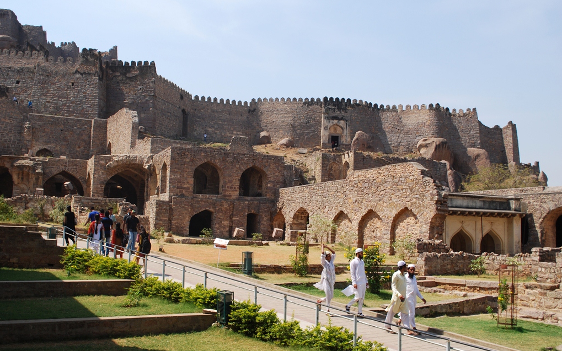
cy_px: 179
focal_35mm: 40
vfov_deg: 32.0
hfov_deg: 49.3
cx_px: 281
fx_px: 613
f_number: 7.1
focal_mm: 26
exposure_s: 1/200
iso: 100
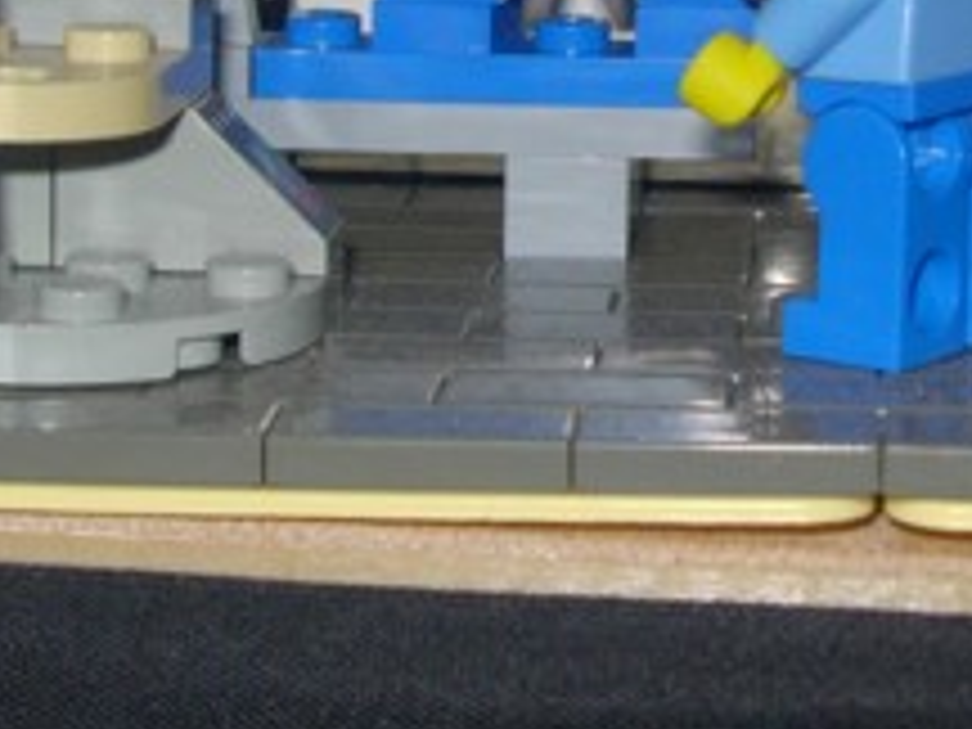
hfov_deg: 13.8
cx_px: 927
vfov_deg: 10.5
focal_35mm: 141
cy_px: 99
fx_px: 3959
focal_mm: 7.8
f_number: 4.8
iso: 79
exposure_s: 1/64
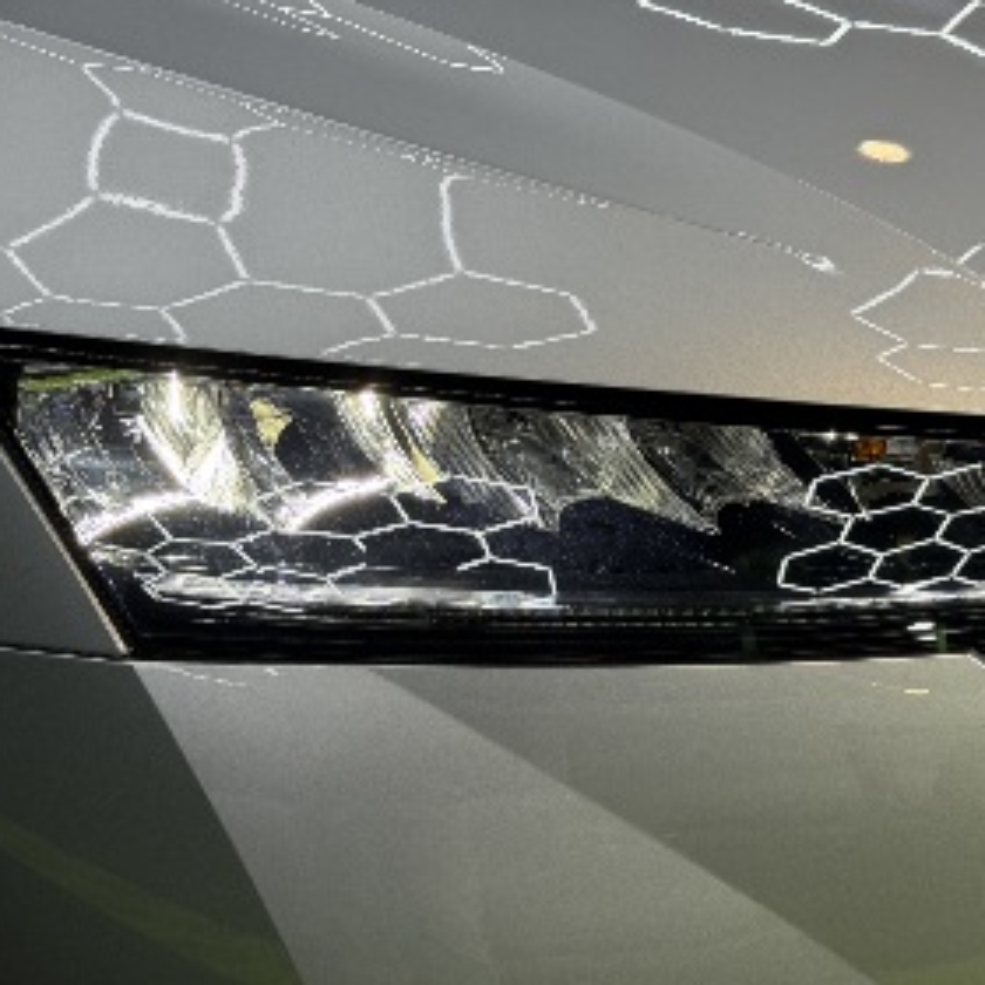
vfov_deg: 27.3
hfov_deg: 27.3
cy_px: 524
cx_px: 570
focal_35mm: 63
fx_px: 2028
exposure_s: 1/249
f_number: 1.78
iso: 100
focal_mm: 6.76
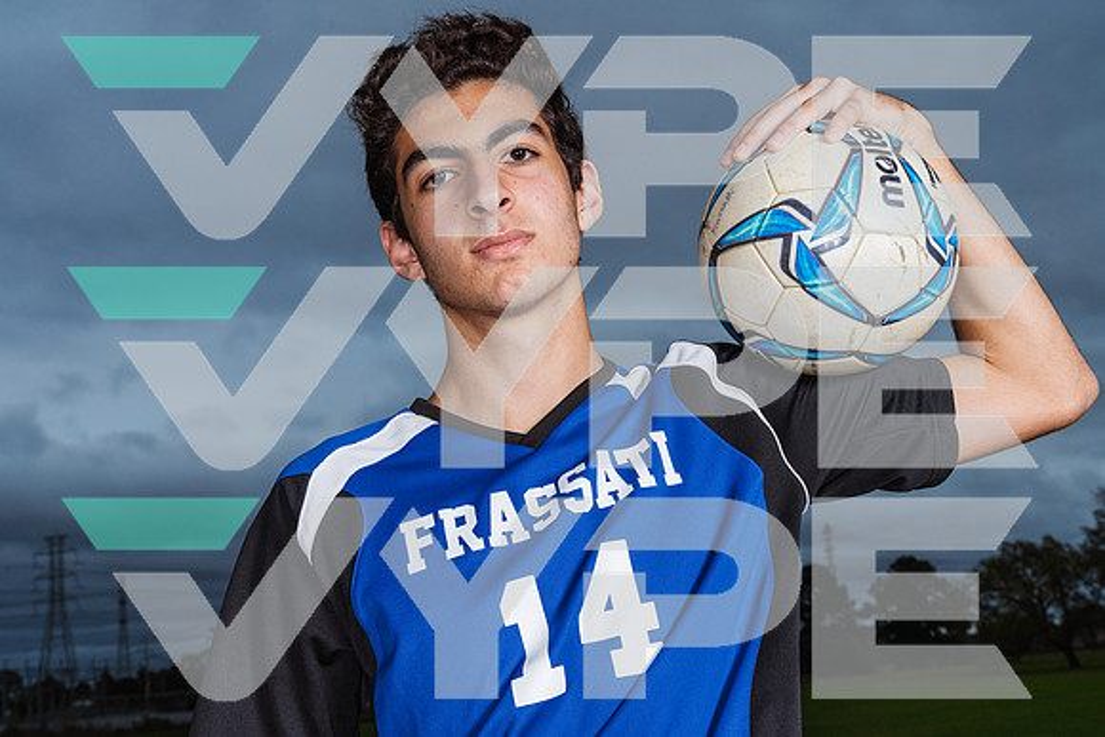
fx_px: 1566
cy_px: 368
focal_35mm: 51
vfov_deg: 26.5
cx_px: 552
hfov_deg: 38.9
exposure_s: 1/125
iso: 400
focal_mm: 51
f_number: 13
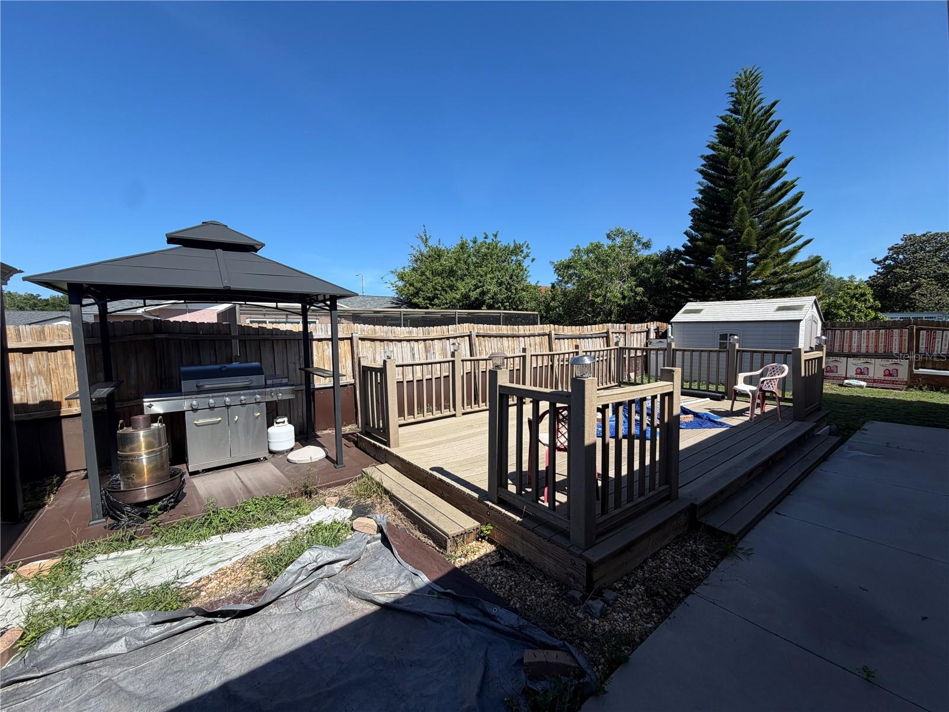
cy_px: 356
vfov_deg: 85.7
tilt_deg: -3.9
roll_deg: +0.2
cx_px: 474
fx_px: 384
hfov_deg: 102.1
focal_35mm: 14
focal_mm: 2.22
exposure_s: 1/770
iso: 32
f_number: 2.2
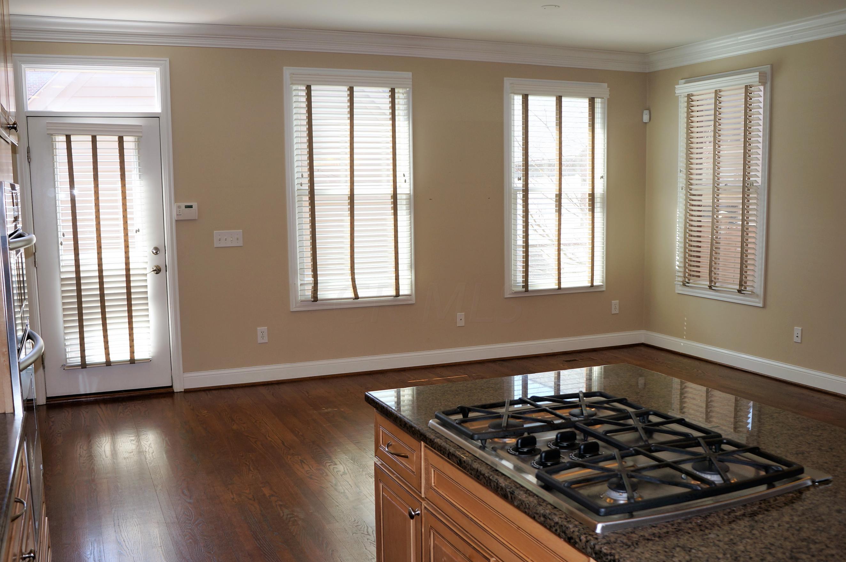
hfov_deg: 55.8
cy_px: 302
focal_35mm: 34
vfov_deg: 38.8
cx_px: 428
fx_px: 798
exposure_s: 1/60
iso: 100
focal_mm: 20
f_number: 4
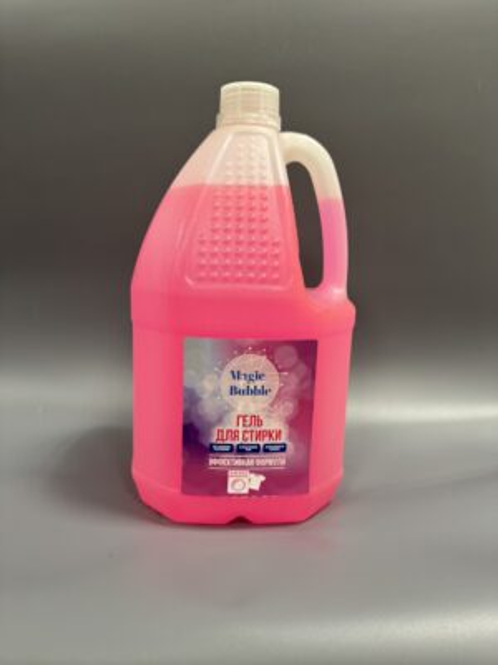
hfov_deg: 56.8
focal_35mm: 24
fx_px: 460
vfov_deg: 71.6
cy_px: 332
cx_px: 249
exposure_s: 1/50
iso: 125
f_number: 1.78
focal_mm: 6.76
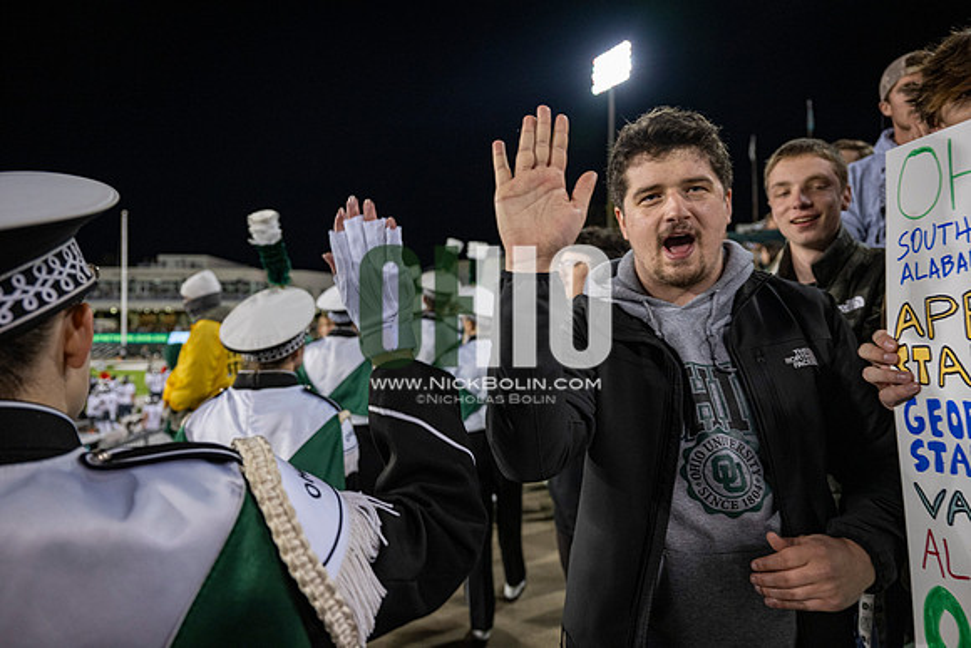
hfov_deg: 73.7
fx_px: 647
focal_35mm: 24
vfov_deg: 53.2
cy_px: 324
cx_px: 486
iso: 1250
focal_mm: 24
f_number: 3.2
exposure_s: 1/500
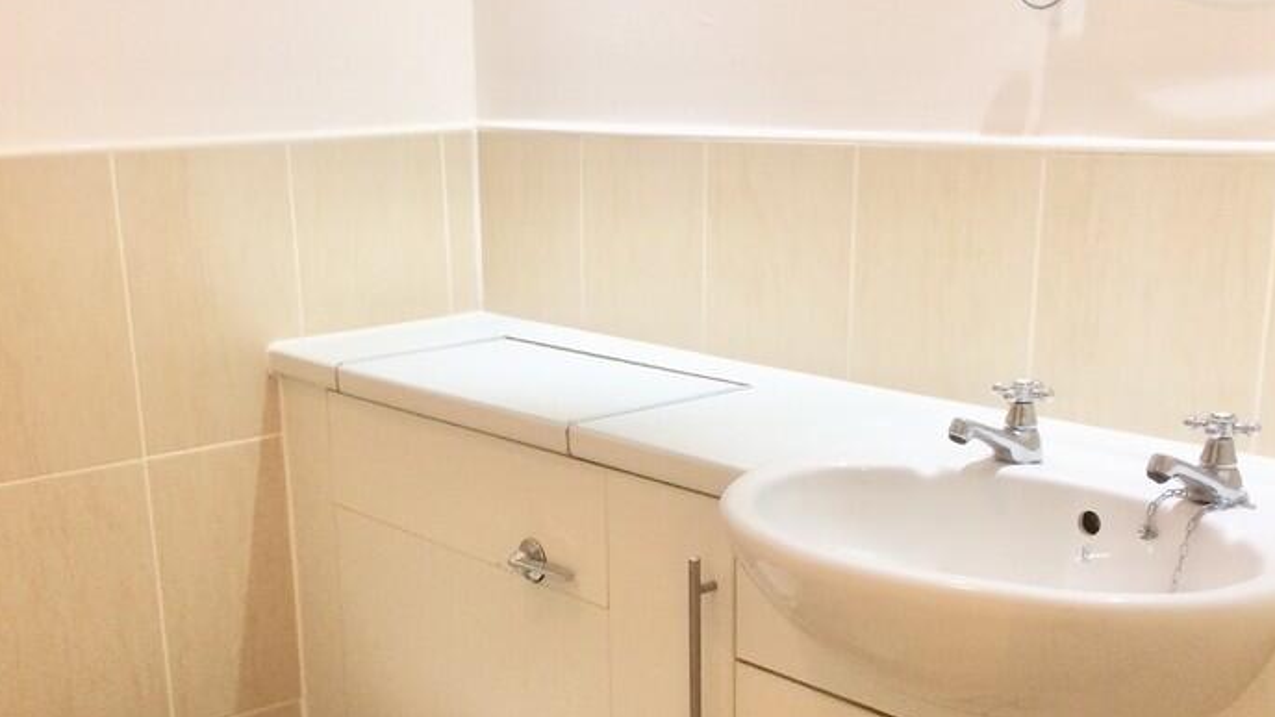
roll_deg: +3.1
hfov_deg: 43.7
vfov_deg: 25.1
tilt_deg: -16.6
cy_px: 545
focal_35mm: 47
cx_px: 580
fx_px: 1589
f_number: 2.2
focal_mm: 4.15
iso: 80
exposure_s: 1/33
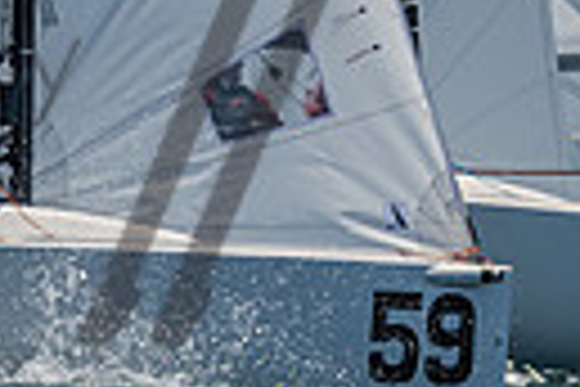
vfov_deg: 0.9
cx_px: -466
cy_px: -291
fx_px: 24423
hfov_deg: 1.4
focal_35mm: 1516
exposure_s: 1/3200
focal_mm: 250
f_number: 6.3
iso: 400
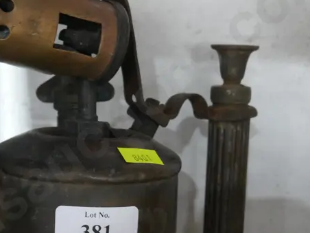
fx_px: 690
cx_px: 69
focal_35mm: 77
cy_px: 160
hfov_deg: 25.0
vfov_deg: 19.1
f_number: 4
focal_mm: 17
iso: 3200
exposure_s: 1/50
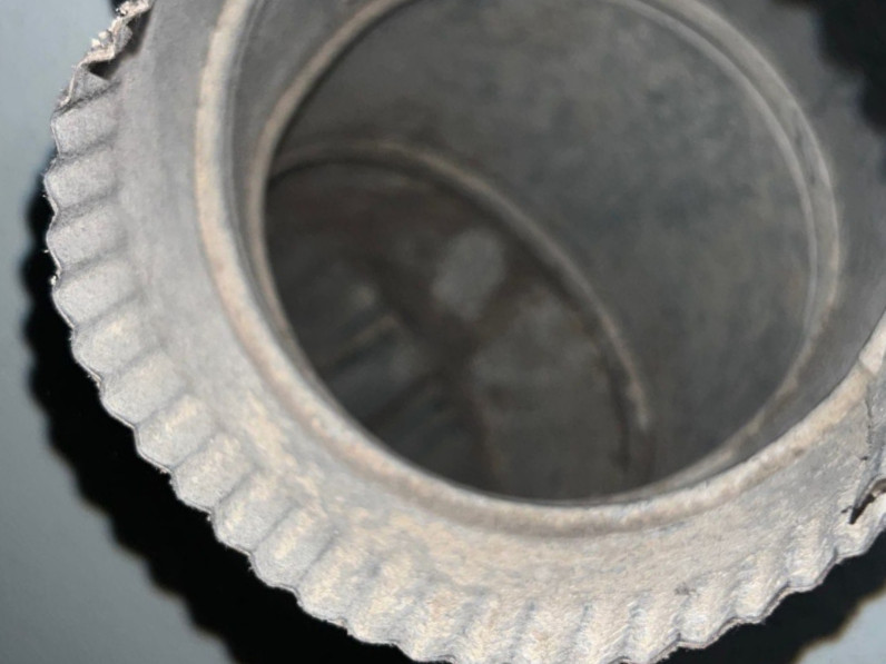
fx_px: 742
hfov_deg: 61.7
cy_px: 332
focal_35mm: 29
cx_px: 443
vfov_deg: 48.2
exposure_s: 1/695
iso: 20
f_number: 1.8
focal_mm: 4
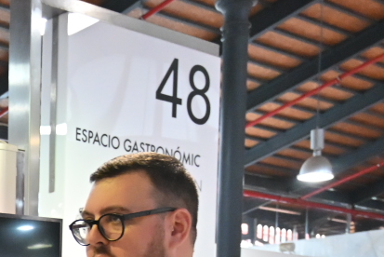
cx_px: -192
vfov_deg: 12.5
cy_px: 463
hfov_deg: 18.2
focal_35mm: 100
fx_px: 1067
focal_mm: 25.5
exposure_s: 1/125
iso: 4000
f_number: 4
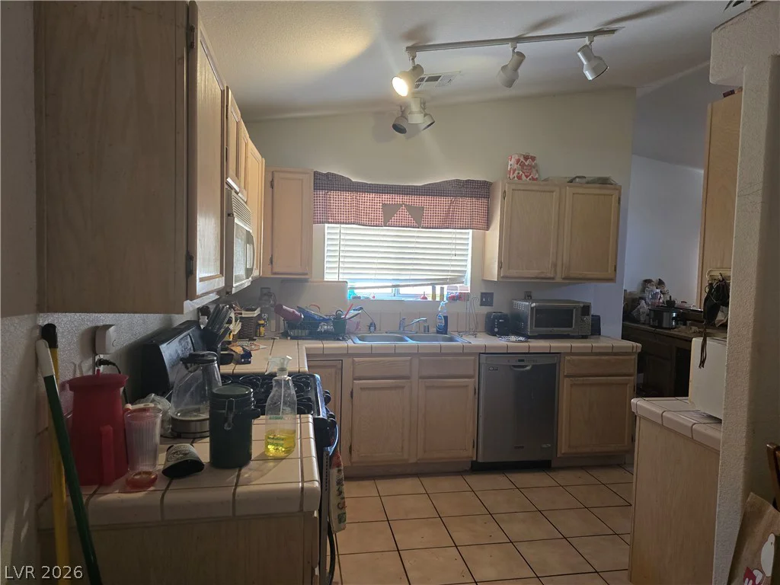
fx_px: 518
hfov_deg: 73.9
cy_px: 292
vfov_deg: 58.9
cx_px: 390
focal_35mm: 23
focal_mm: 6.3
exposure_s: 1/120
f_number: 1.7
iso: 400
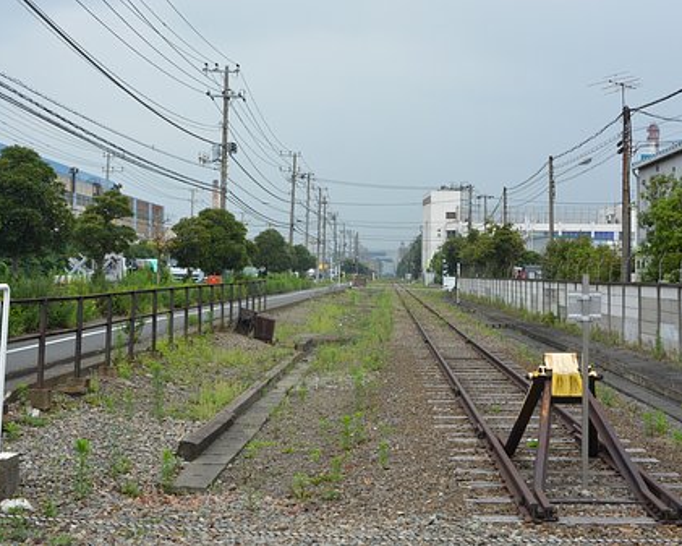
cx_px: 345
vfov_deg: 31.5
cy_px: 275
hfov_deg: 38.8
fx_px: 969
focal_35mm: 48
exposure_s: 1/250
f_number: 8
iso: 140
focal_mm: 28
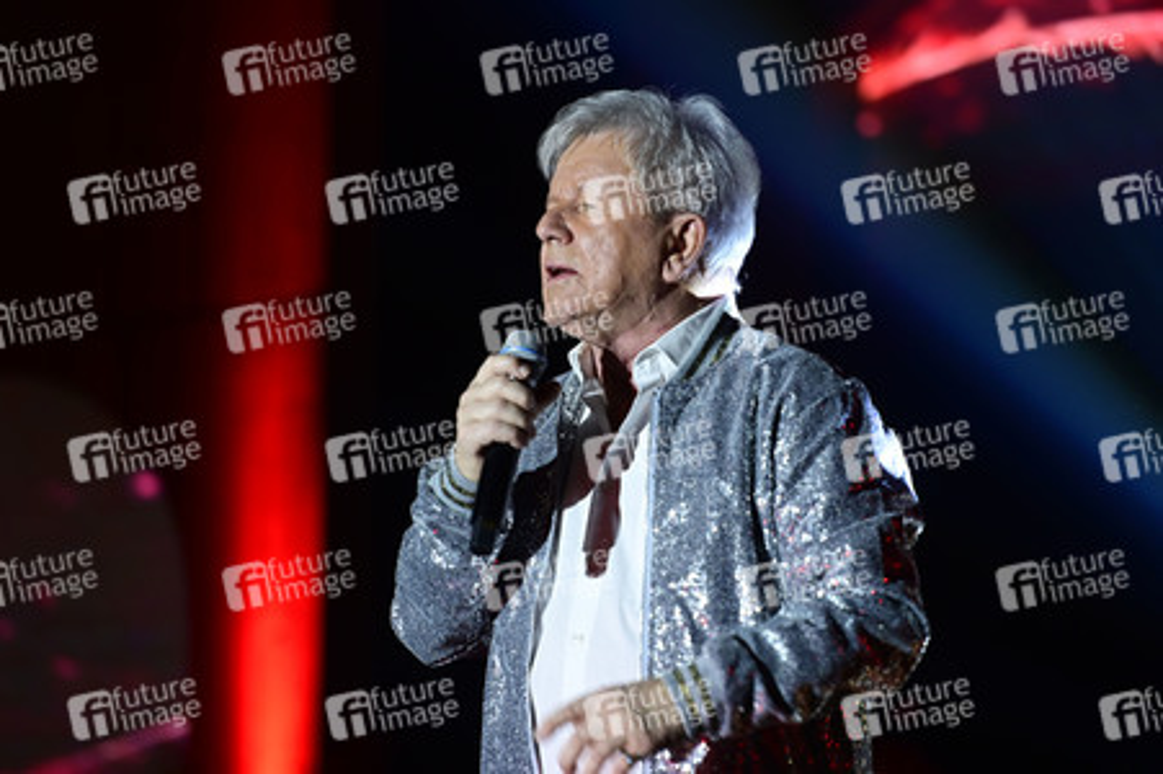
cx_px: 582
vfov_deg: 6.9
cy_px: 387
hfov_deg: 10.3
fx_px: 6456
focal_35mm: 200
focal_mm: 200
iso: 1100
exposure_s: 1/200
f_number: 2.8
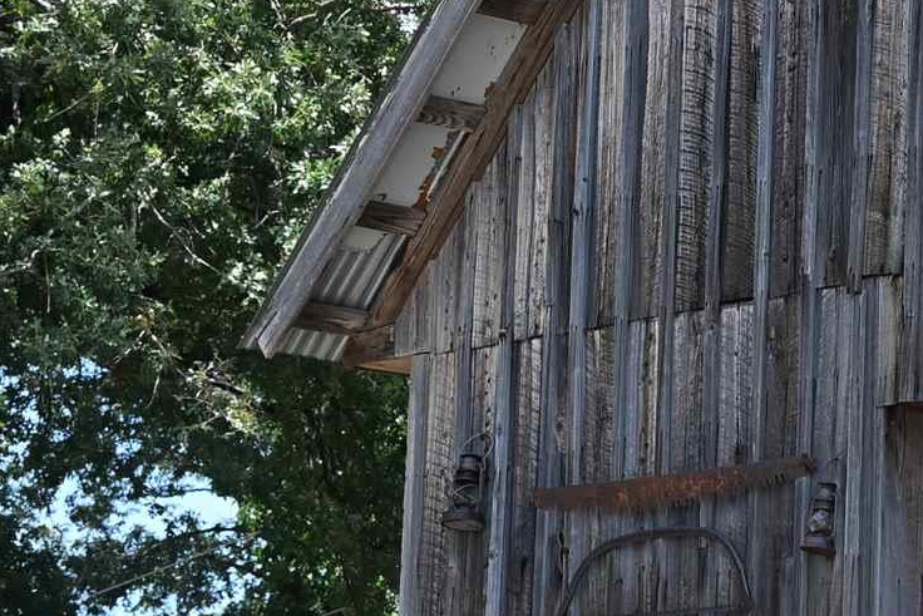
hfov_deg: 13.1
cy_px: 266
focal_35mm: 146
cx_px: 1467
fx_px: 3744
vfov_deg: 9.4
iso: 180
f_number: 5.6
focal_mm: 35
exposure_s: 1/250
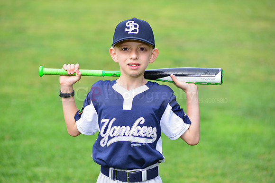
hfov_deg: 12.8
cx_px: 138
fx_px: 1222
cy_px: 92
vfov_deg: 8.6
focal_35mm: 160
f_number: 5.6
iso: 320
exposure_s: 1/200
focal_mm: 160
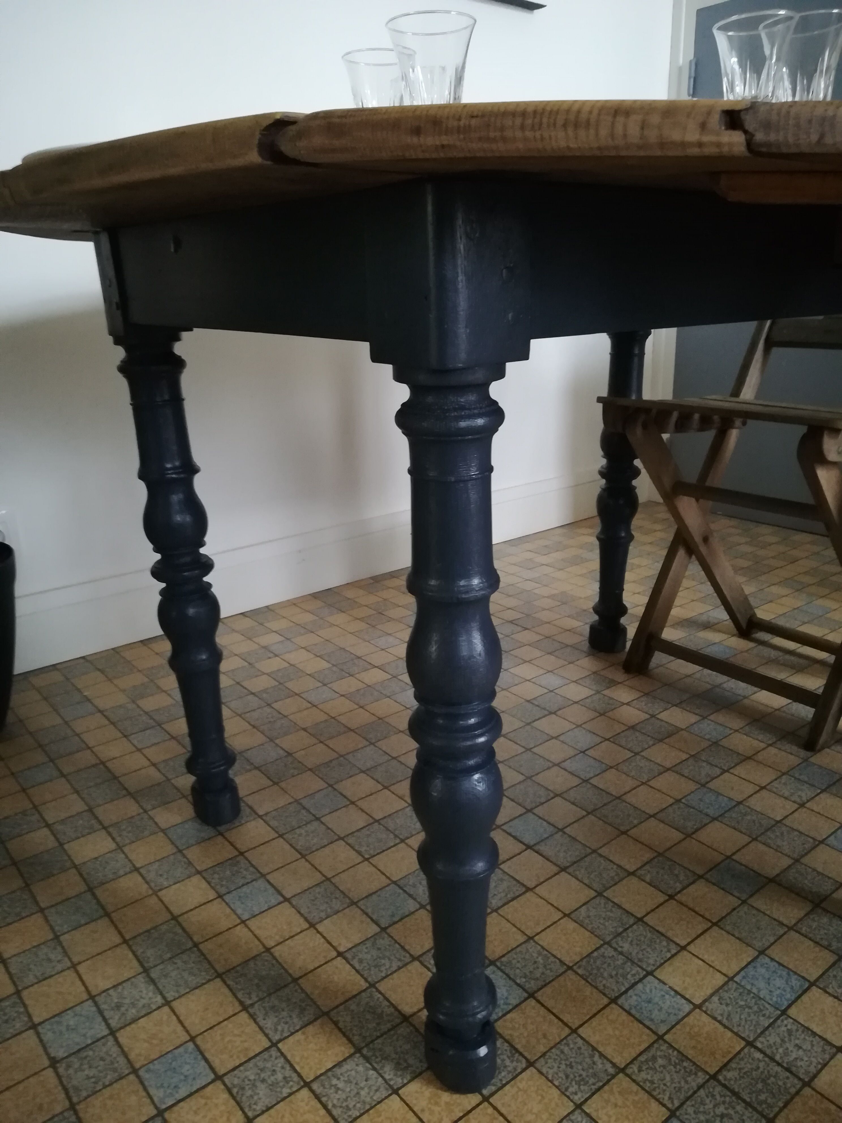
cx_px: 421
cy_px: 562
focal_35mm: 26
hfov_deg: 53.1
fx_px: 843
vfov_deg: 67.3
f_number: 2.2
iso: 640
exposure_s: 1/14.3
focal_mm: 3.83
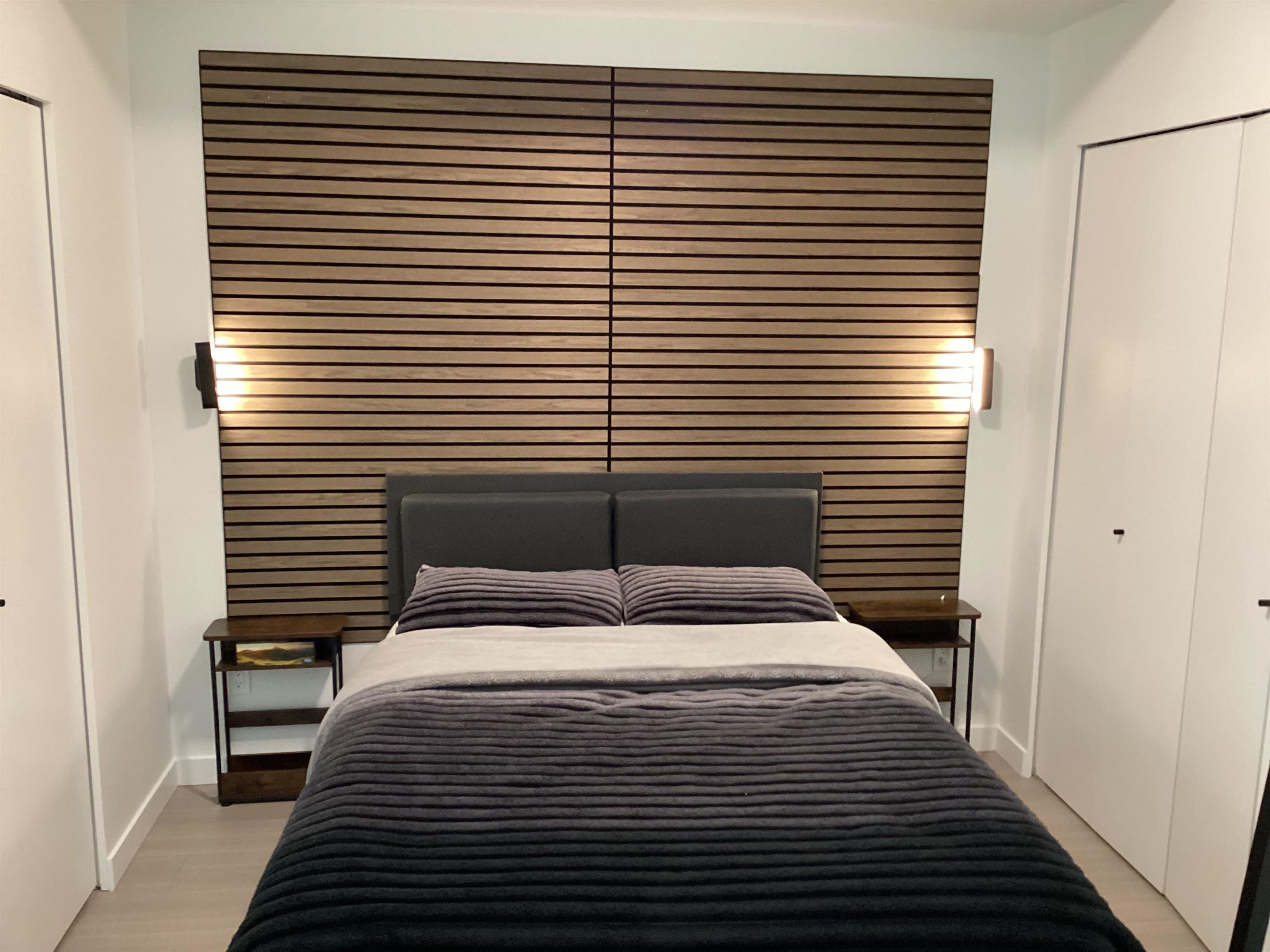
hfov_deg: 58.4
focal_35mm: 31
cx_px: 635
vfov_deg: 45.4
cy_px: 476
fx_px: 1137
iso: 320
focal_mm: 3.3
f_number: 2.4
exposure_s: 1/30
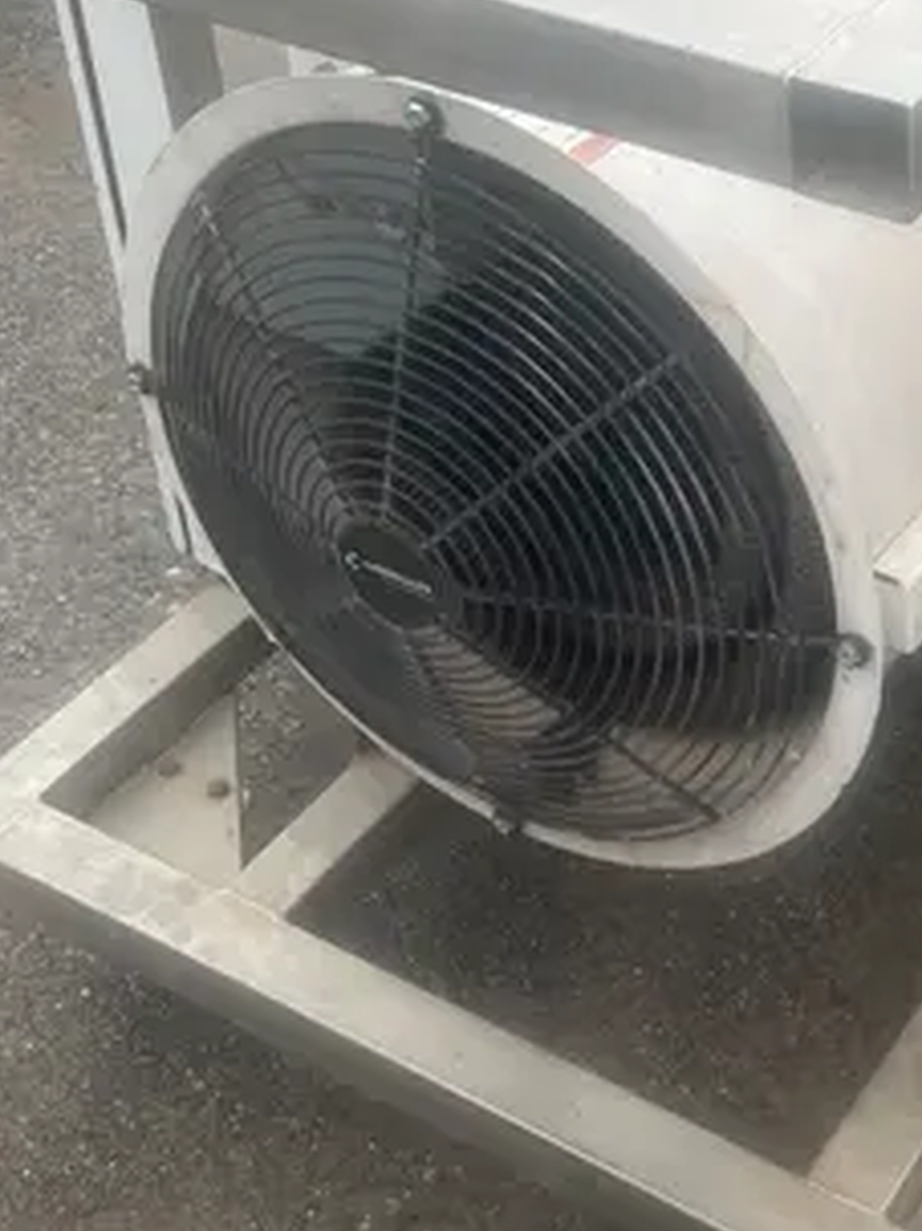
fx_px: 2239
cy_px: 282
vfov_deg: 30.1
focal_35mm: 63
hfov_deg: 22.5
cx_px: 902
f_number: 1.6
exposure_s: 1/259
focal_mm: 5.1
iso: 40
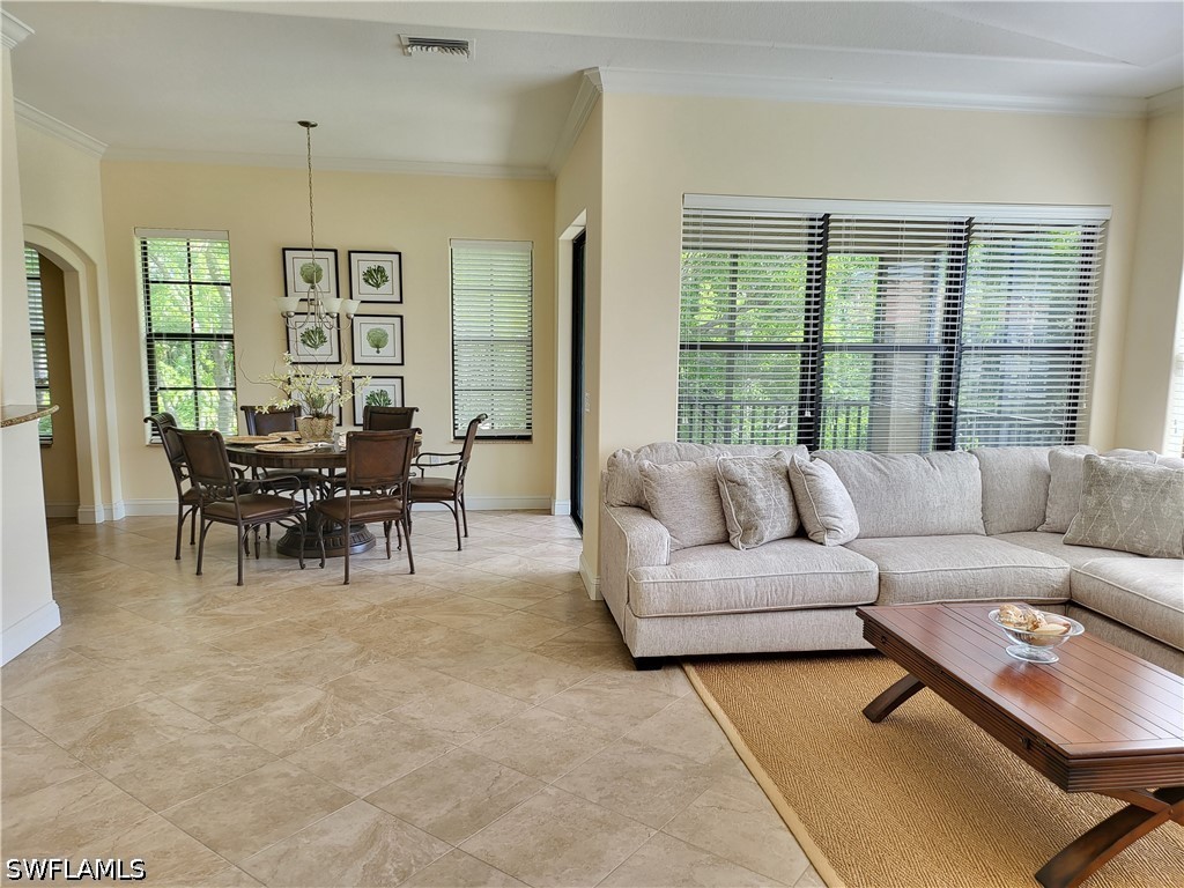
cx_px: 592
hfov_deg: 71.6
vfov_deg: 56.8
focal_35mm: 24
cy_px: 444
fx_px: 821
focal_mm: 5
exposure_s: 1/120
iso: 100
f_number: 1.8
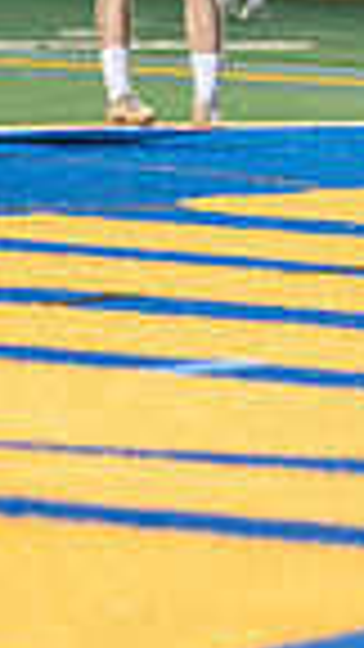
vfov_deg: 2.6
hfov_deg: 1.5
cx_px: -858
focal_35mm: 824
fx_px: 14139
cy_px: -52
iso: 2000
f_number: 2.8
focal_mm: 195
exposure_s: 1/320
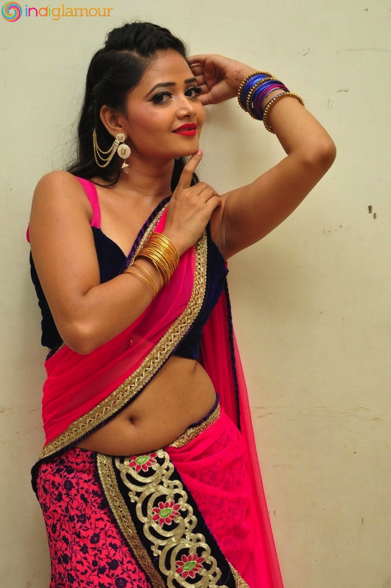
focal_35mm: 78
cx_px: 196
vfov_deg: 26.0
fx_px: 1274
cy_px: 294
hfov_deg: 17.5
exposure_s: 1/125
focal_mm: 52
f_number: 7.1
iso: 1600
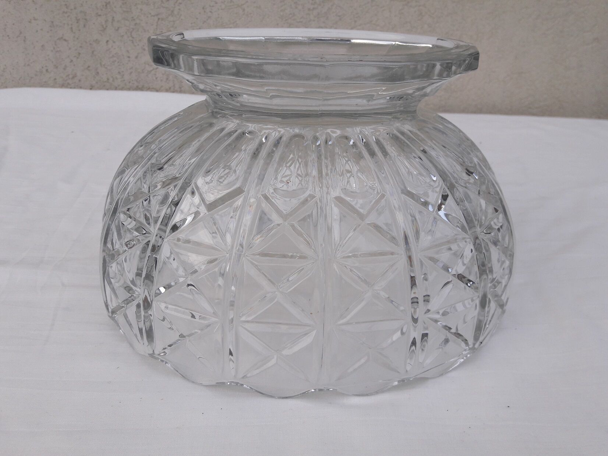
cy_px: 228
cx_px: 304
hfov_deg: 63.4
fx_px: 492
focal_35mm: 28
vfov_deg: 49.7
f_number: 1.9
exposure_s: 1/229
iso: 40
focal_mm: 3.7
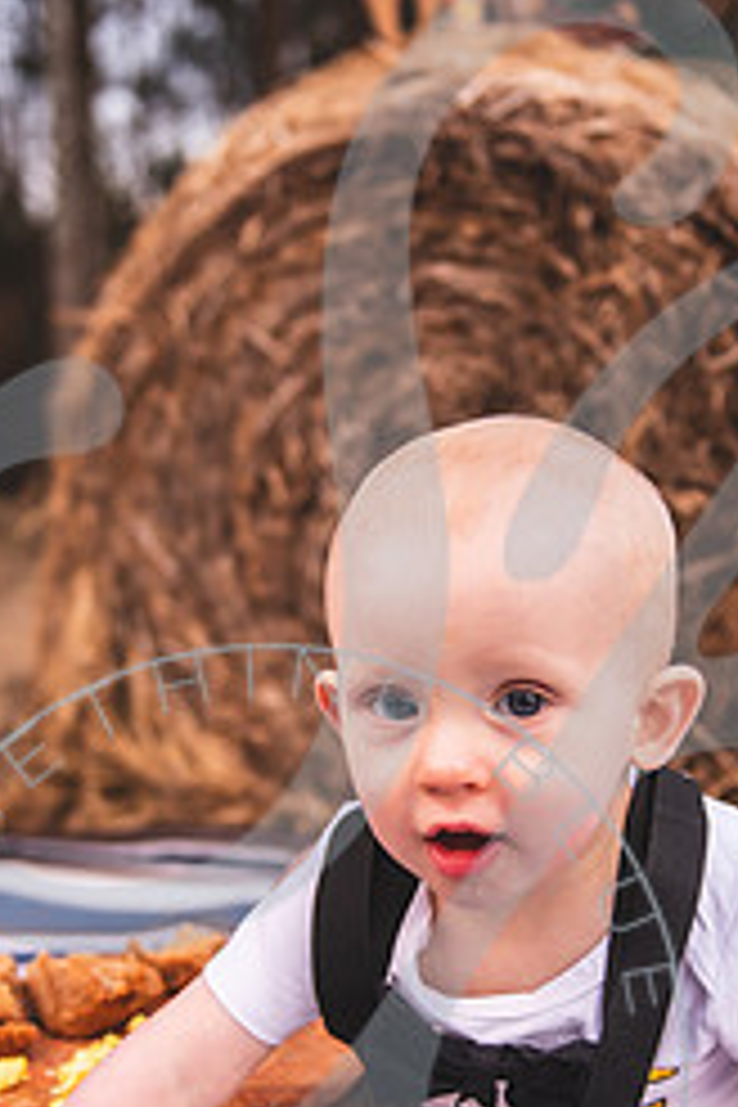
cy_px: 720
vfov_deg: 31.2
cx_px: 472
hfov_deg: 21.2
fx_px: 1968
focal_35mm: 64
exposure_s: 1/320
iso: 200
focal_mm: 35
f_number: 2.8
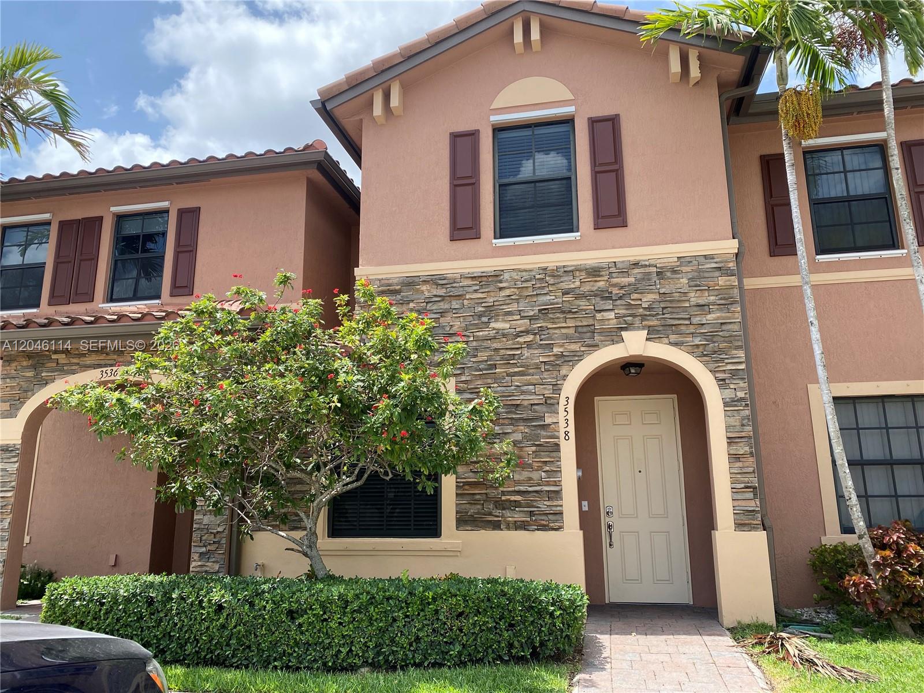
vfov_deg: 53.1
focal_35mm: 26
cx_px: 462
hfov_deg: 67.3
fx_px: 694
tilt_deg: +13.4
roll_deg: -0.5
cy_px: 346
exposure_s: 1/1258
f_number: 1.8
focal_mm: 4.25
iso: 32
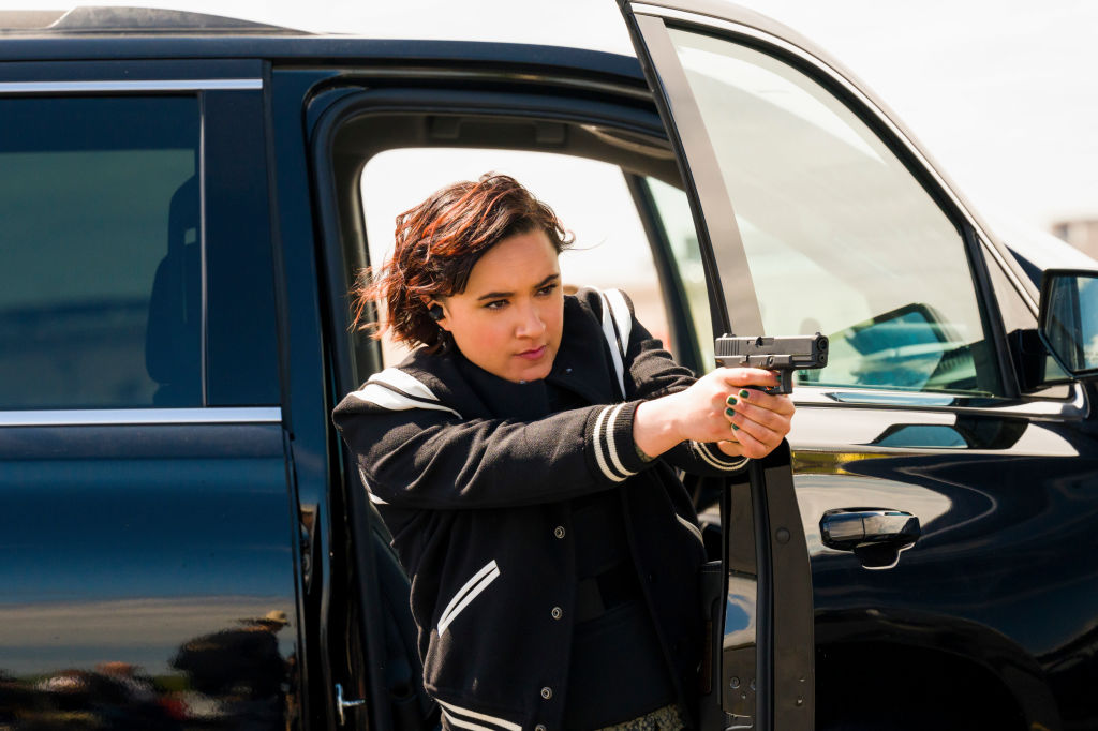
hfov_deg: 10.2
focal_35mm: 202
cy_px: 366
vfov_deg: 6.8
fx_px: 6159
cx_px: 549
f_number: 5.6
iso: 800
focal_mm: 135
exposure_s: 1/1600
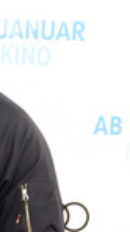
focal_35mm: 328
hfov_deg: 3.7
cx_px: -69
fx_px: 2015
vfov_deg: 6.6
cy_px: 234
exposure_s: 1/200
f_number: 5.6
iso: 500
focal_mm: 116
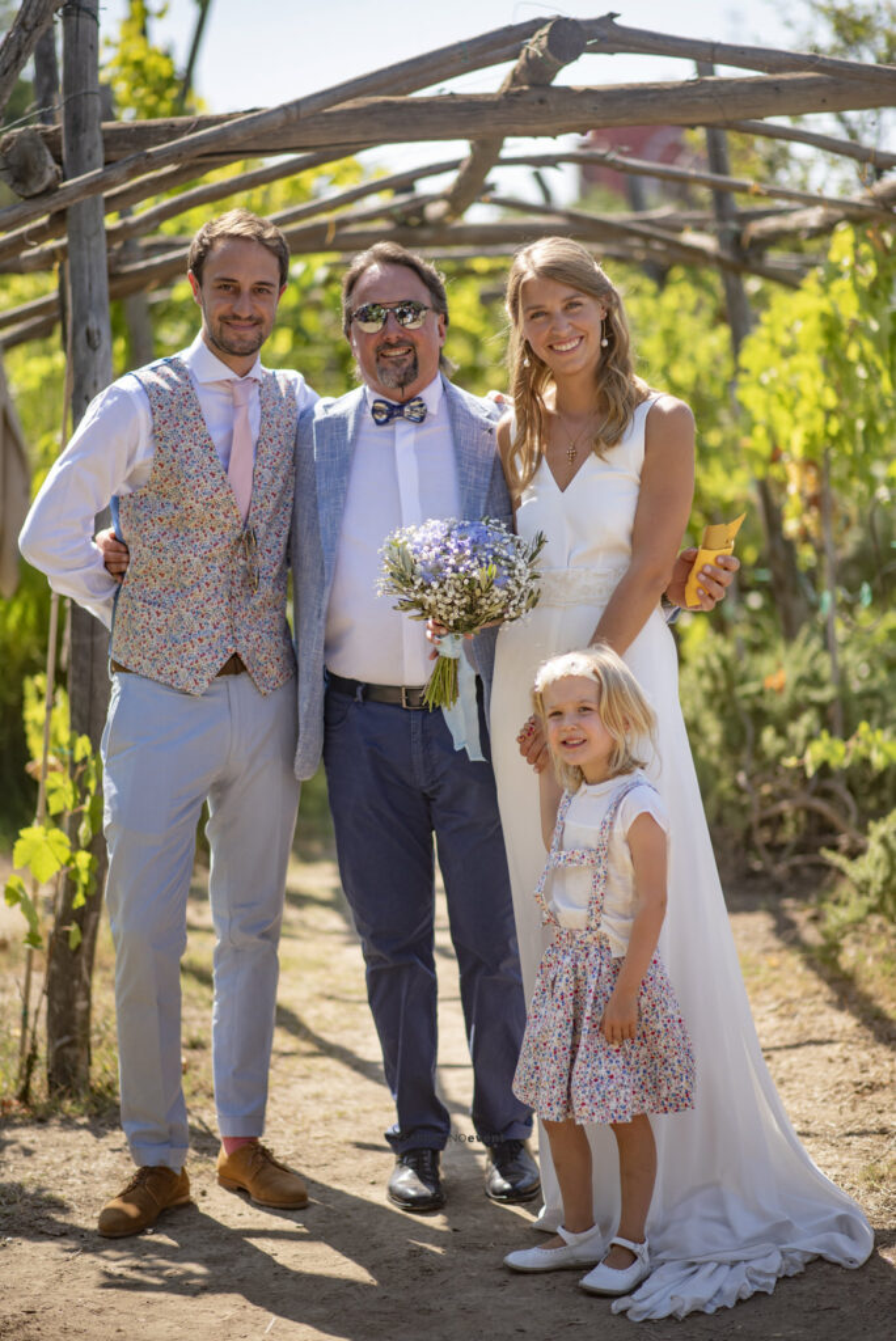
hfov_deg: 16.1
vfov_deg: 23.9
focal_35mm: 85
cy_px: 670
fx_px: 3169
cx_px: 448
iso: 200
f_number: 1.8
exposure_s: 1/4000
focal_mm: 85
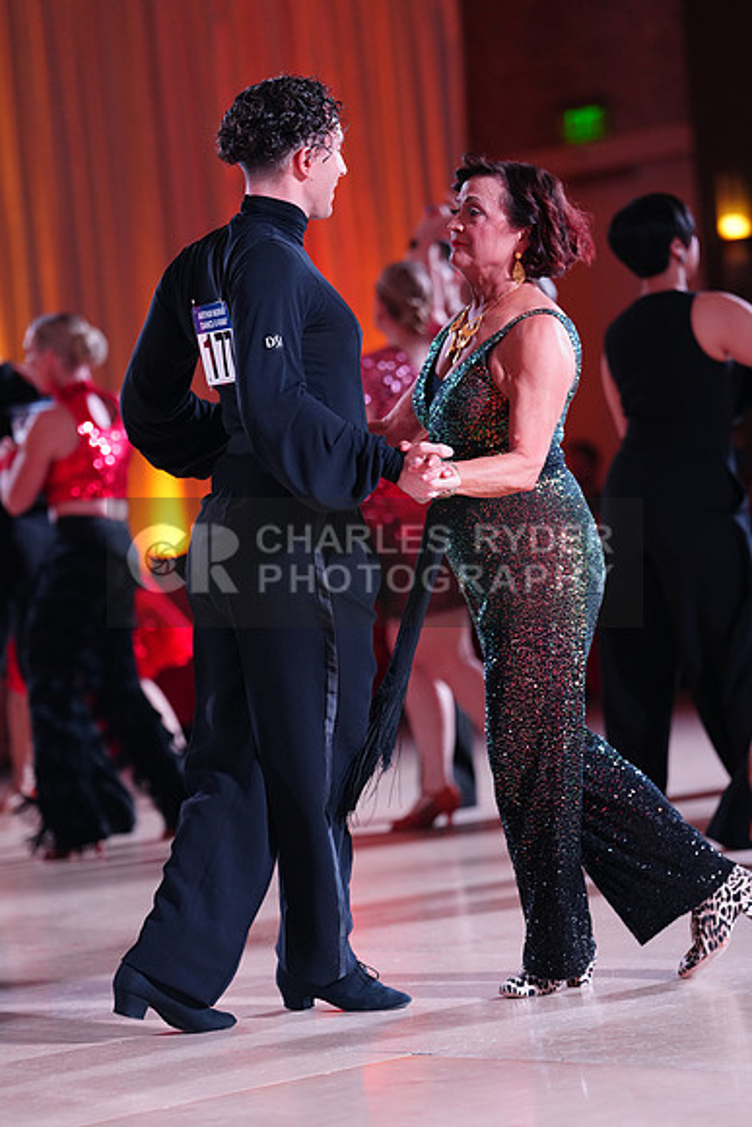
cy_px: 564
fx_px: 4165
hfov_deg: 10.3
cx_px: 376
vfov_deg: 15.4
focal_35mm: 133
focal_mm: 133
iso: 1600
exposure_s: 1/320
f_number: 2.8
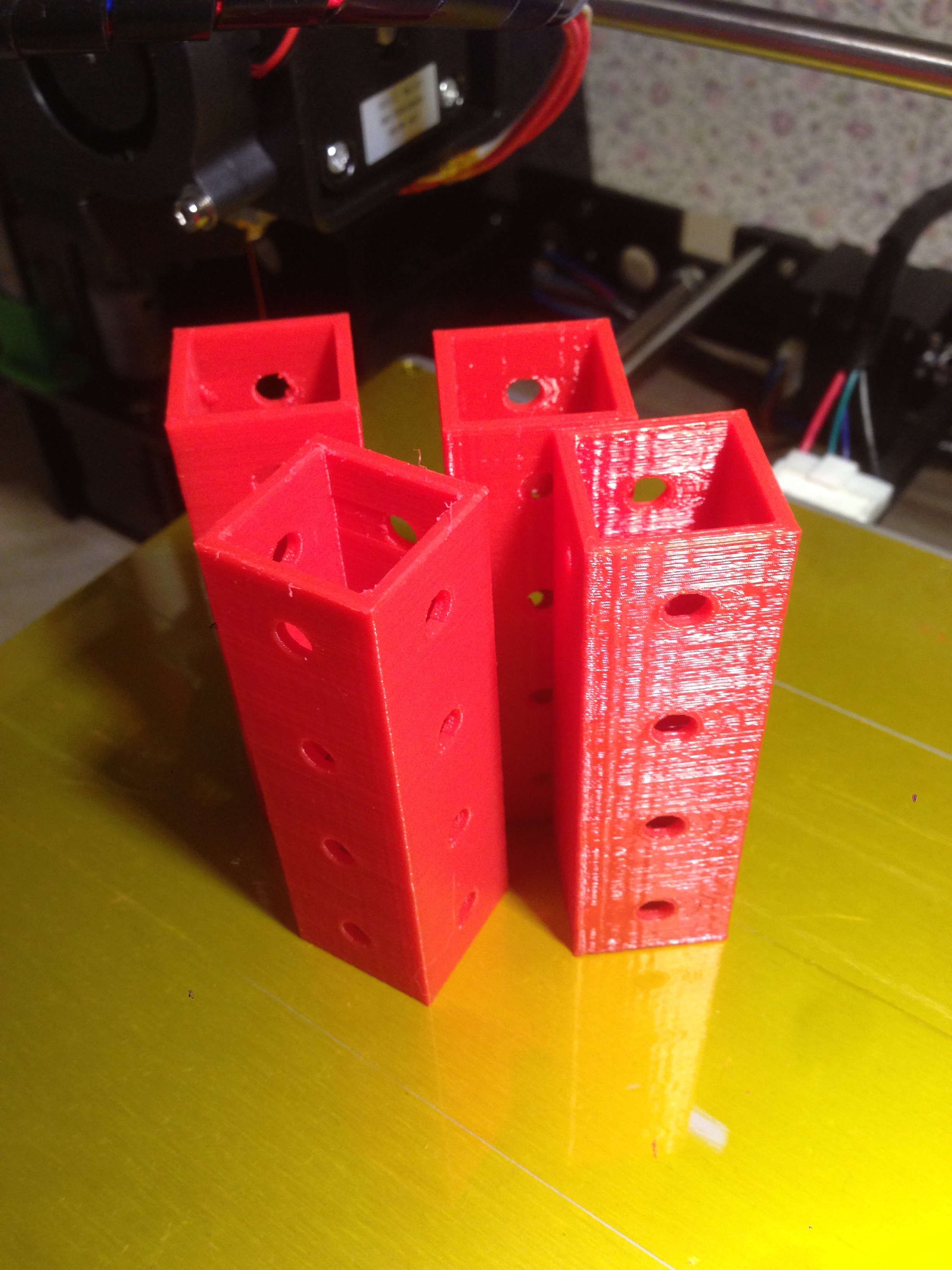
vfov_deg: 55.4
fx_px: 1210
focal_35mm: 33
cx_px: 476
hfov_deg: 42.9
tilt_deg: -45.3
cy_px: 635
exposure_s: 1/20
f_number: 2.4
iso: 125
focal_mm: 4.12
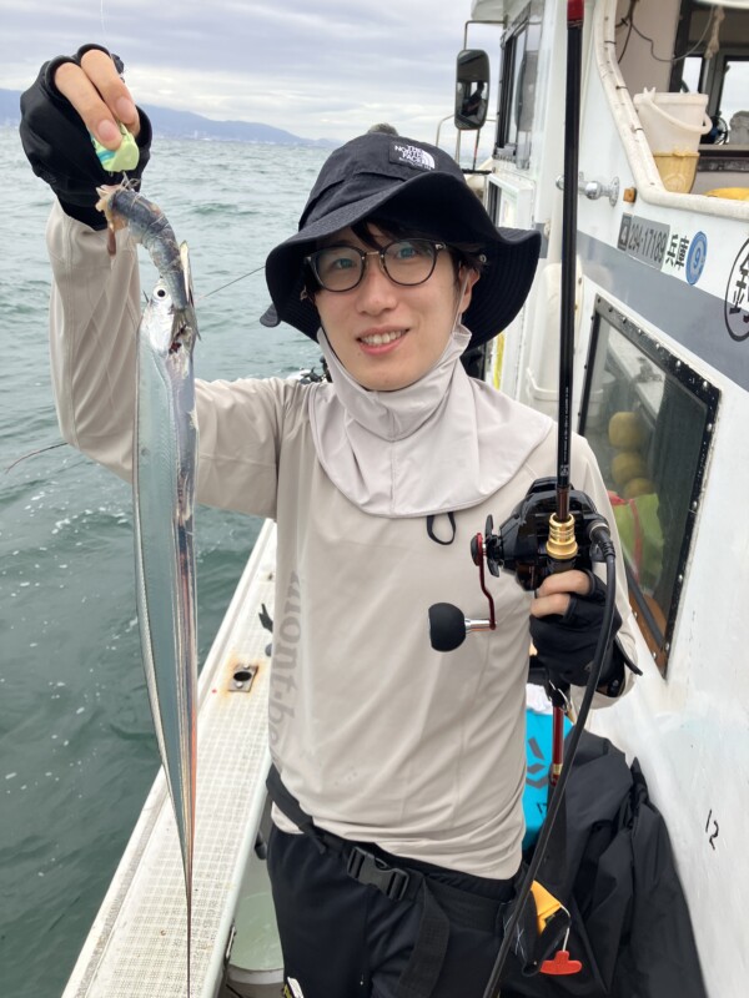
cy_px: 499
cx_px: 374
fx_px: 808
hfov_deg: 49.7
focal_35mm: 28
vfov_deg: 63.4
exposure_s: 1/150
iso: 25
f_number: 1.8
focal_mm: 3.99
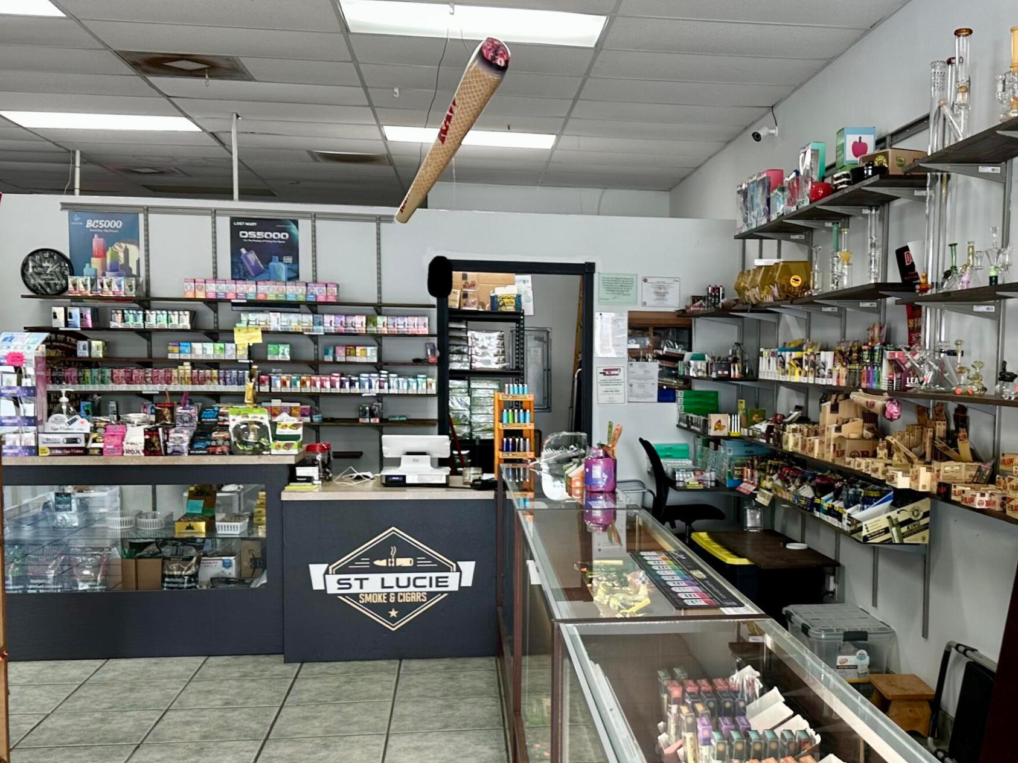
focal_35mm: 41
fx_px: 1206
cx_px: 647
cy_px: 470
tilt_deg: -4.5
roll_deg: -0.8
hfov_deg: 45.3
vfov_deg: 35.0
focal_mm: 6.86
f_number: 1.78
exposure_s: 1/60
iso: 125
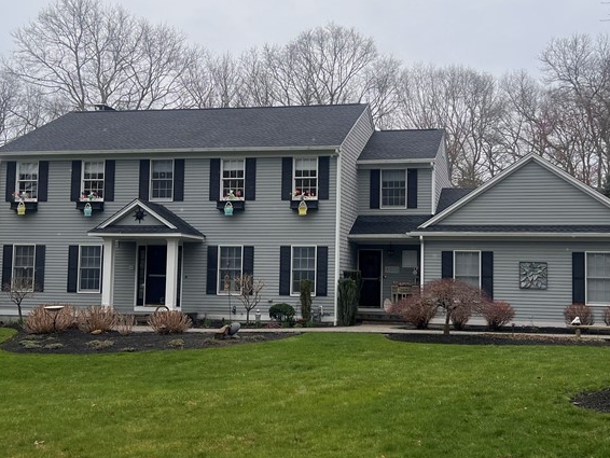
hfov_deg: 40.4
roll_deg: -0.7
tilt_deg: +2.9
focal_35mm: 47
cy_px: 222
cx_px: 339
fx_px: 829
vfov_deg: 30.9
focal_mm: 5.7
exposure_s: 1/3968
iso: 50
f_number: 1.5
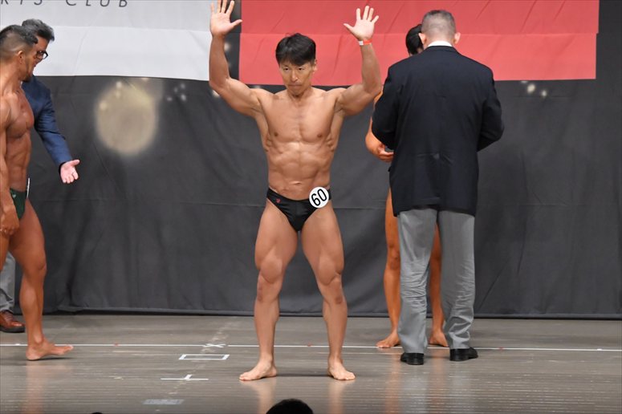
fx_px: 3488
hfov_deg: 10.2
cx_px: 311
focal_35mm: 202
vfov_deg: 6.8
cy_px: 207
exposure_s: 1/400
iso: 6400
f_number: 5.6
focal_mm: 135
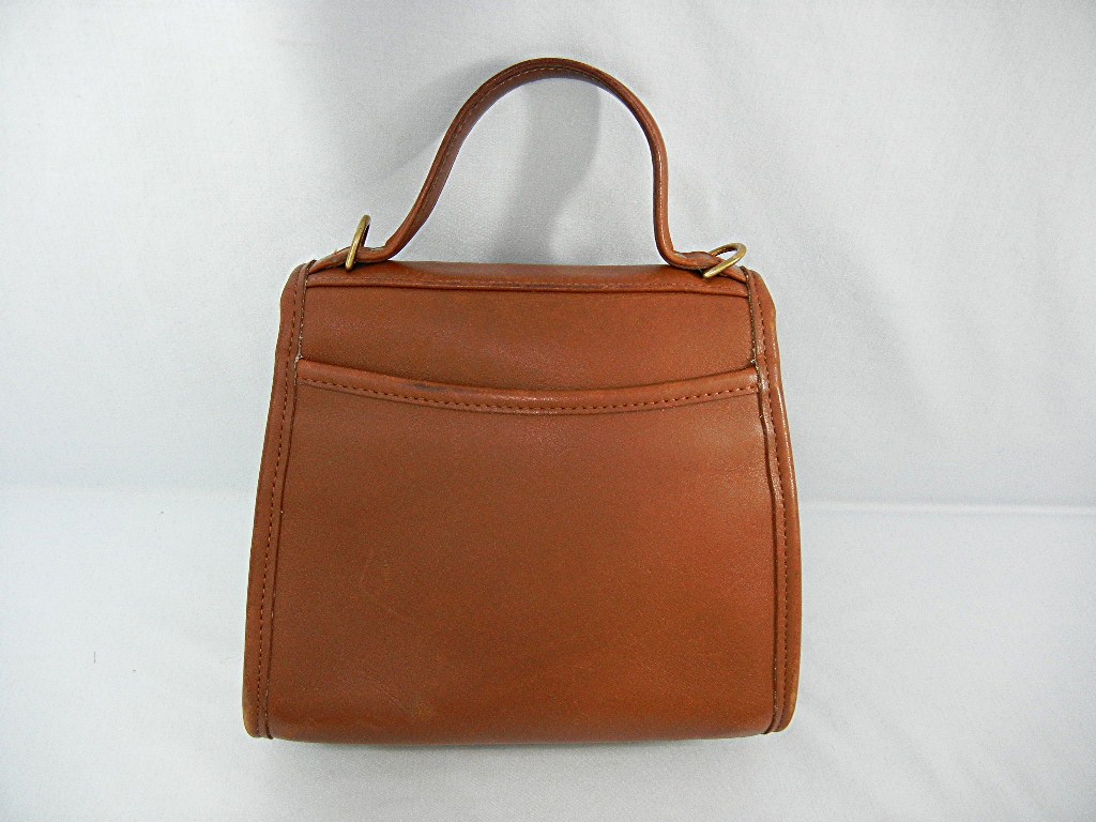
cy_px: 411
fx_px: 950
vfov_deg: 46.8
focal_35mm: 30
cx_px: 548
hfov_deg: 60.0
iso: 226
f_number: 3.5
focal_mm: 5.4
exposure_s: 1/30
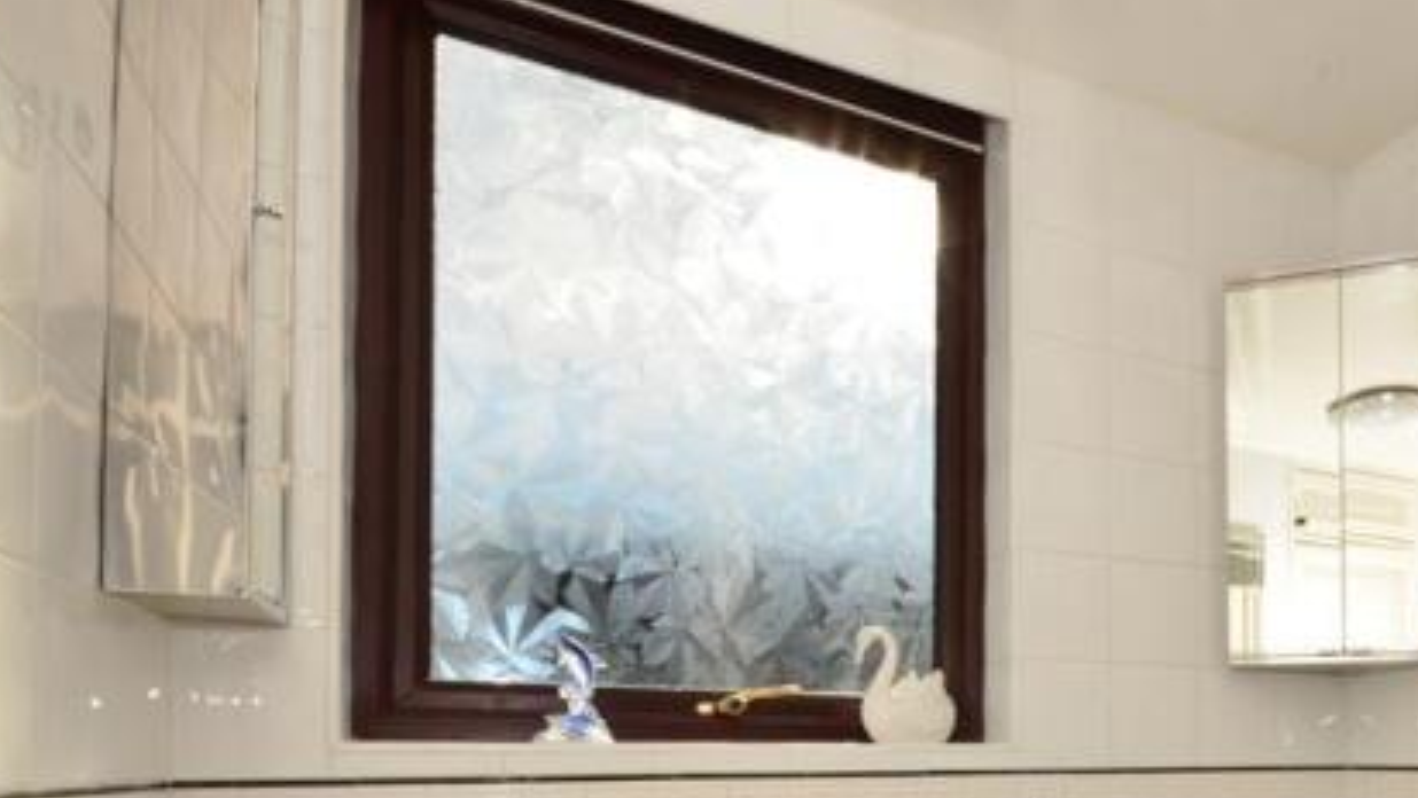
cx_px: 1084
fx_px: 940
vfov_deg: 42.1
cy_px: 724
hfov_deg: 68.6
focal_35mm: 25
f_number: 18
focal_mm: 10
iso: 400
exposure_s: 1/200
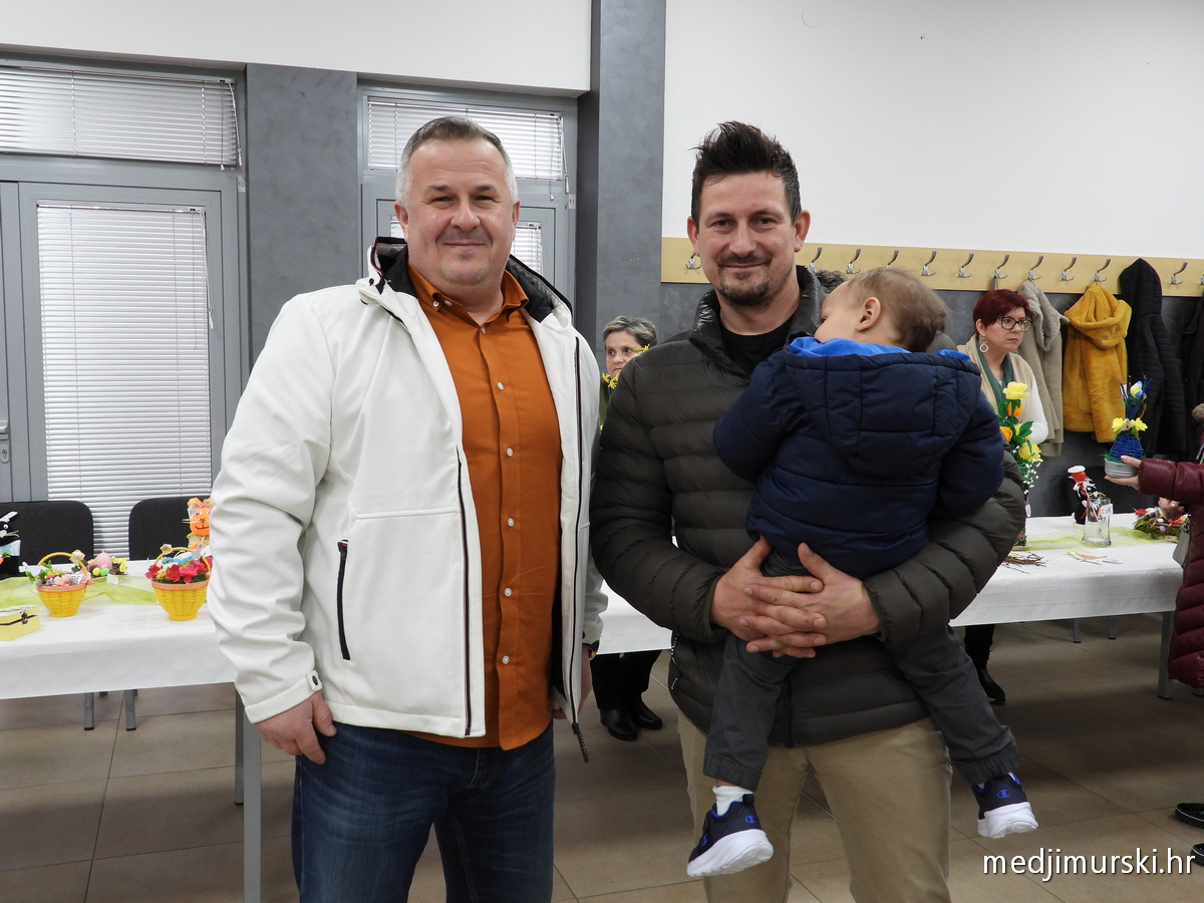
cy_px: 452
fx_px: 1113
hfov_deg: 56.8
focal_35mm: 32
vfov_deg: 44.2
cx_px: 602
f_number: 3.2
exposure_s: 1/30
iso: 140
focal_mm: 5.8
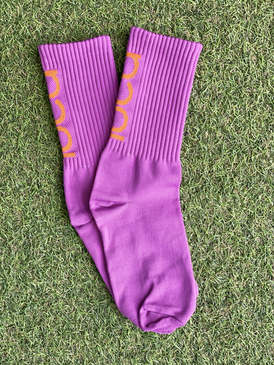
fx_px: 559
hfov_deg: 27.5
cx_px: 139
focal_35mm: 53
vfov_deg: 36.2
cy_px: 181
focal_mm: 6
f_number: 2
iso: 160
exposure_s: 1/60
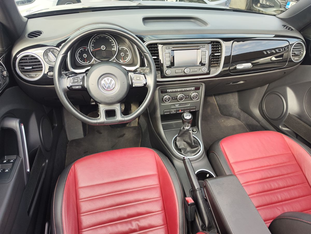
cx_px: 156
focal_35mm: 23
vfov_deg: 58.9
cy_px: 117
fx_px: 207
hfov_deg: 73.9
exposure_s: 1/162
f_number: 1.69
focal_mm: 7.01
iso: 50
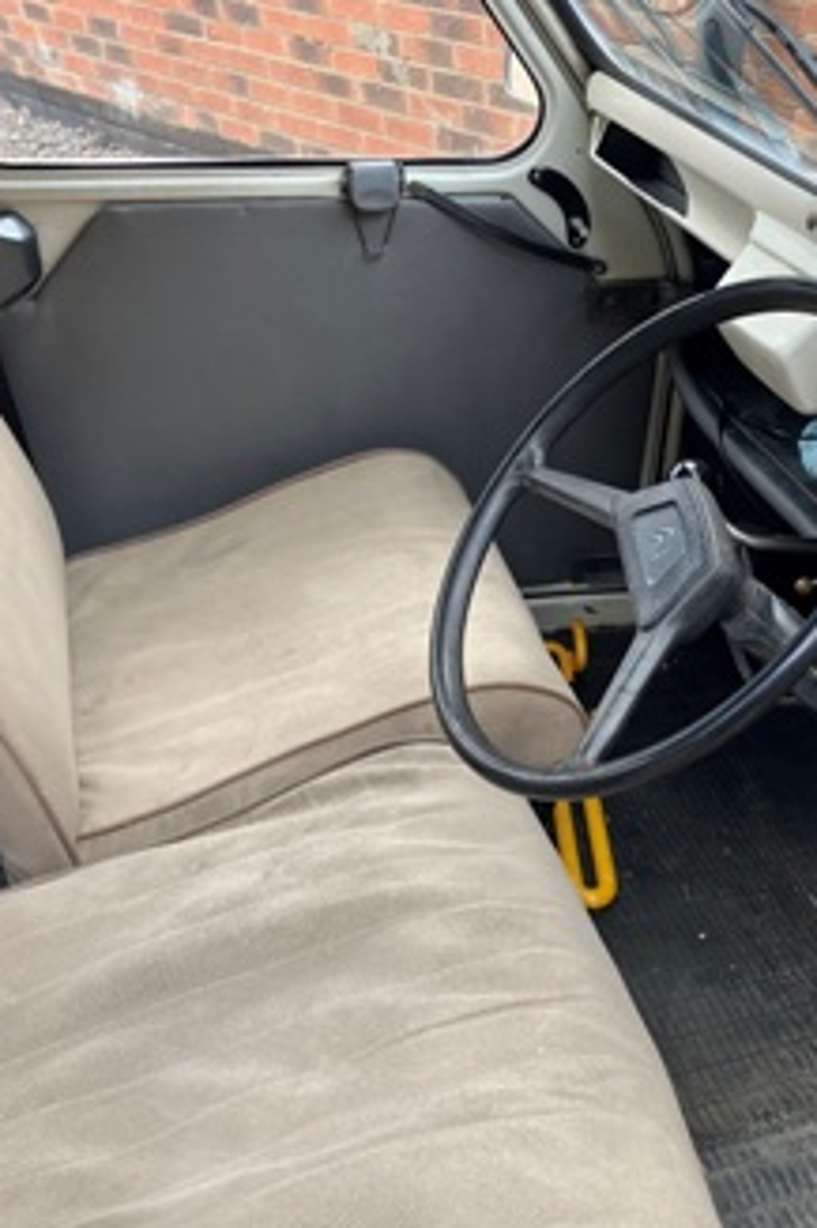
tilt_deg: -32.7
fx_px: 1363
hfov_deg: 32.8
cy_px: 603
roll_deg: +0.9
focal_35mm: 40
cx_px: 606
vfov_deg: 48.5
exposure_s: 1/121
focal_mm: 3.99
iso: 50
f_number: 1.8
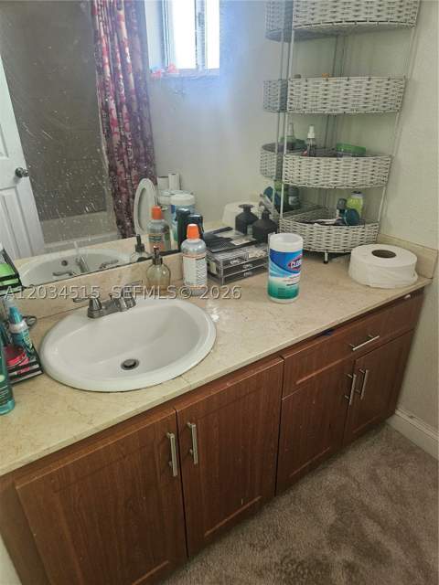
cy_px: 292
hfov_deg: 58.9
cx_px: 220
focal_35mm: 23
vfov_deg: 73.9
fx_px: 389
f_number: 1.8
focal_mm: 5.4
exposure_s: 1/60
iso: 500
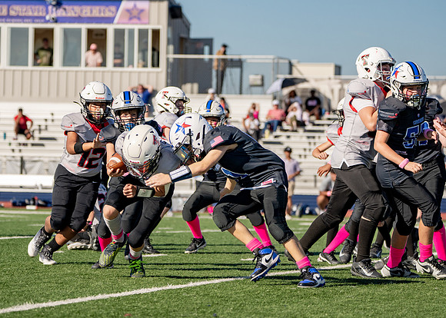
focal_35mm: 207
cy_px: 157
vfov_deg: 6.9
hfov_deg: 9.7
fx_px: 2623
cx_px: 185
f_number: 5.6
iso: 320
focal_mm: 175
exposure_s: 1/2500
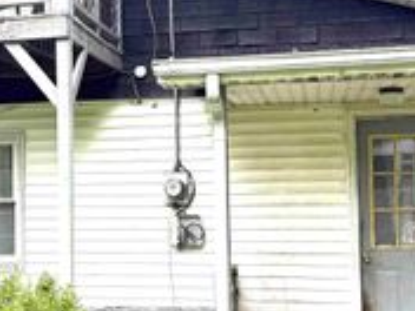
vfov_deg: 21.6
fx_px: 815
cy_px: 157
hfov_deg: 28.2
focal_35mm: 68
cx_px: 111
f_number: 1.78
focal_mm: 6.76
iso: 100
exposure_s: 1/1075
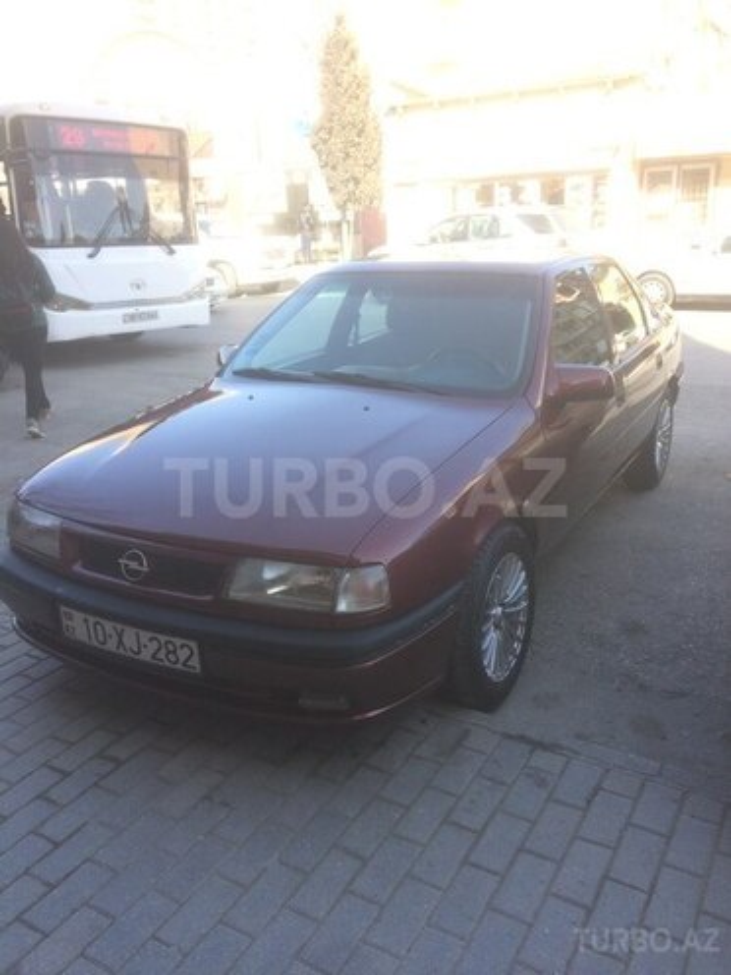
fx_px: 817
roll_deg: +4.4
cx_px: 366
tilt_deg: -23.6
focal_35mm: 29
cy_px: 488
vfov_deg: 61.7
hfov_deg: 48.2
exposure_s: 1/308
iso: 32
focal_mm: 4.15
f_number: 2.2
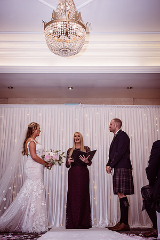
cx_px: 80
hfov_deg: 26.0
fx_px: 347
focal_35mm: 52
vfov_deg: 38.2
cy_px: 120
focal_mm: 52
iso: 400
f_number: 5.6
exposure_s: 1/100
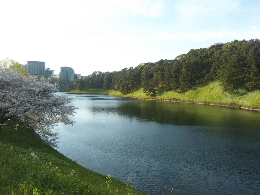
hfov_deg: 60.0
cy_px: 98
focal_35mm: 30
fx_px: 225
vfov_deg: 46.8
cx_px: 130
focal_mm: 4
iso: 25
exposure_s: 1/276
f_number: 2.2
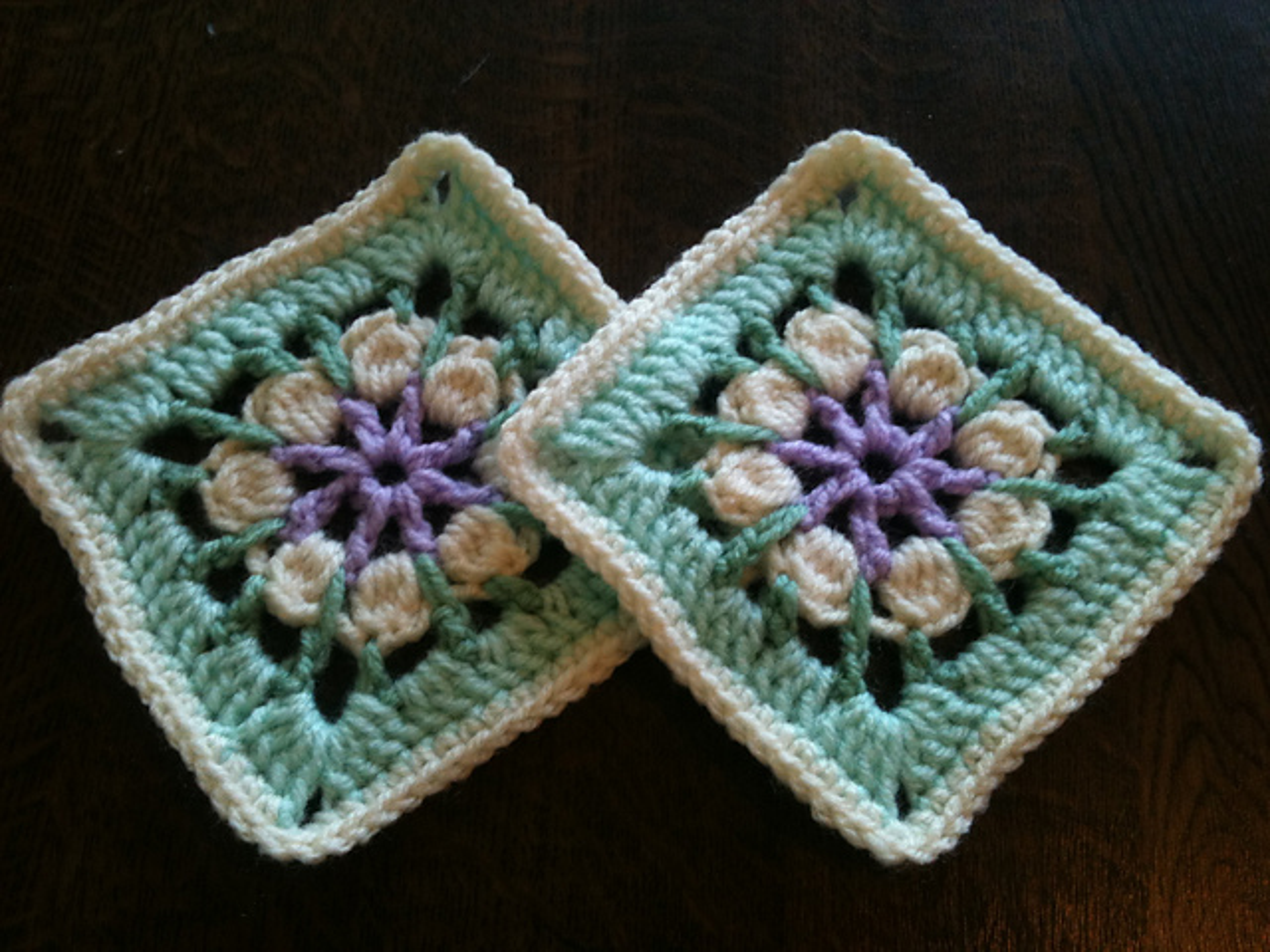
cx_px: 635
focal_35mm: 35
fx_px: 1284
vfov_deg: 40.7
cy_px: 476
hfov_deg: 52.6
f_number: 2.8
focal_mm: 3.85
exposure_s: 1/20
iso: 80
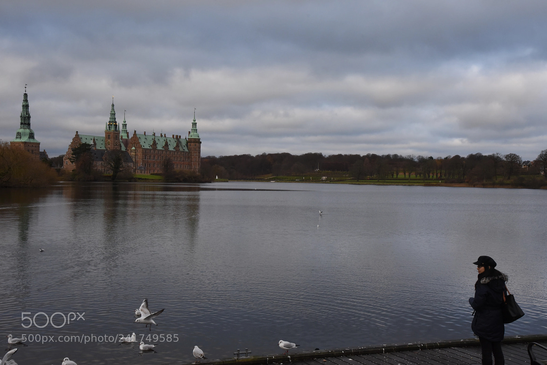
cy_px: 182
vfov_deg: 29.3
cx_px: 274
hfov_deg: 42.7
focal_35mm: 46
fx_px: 699
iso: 2500
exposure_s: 1/500
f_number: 13
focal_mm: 46
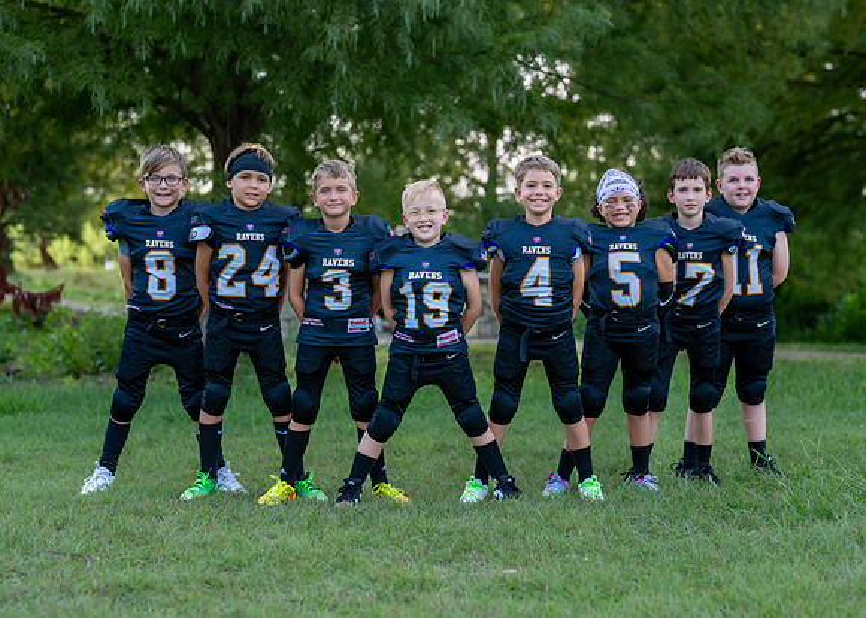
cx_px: 451
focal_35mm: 65
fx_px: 1591
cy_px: 302
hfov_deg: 30.5
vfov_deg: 22.0
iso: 100
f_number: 2
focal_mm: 50
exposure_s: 1/640
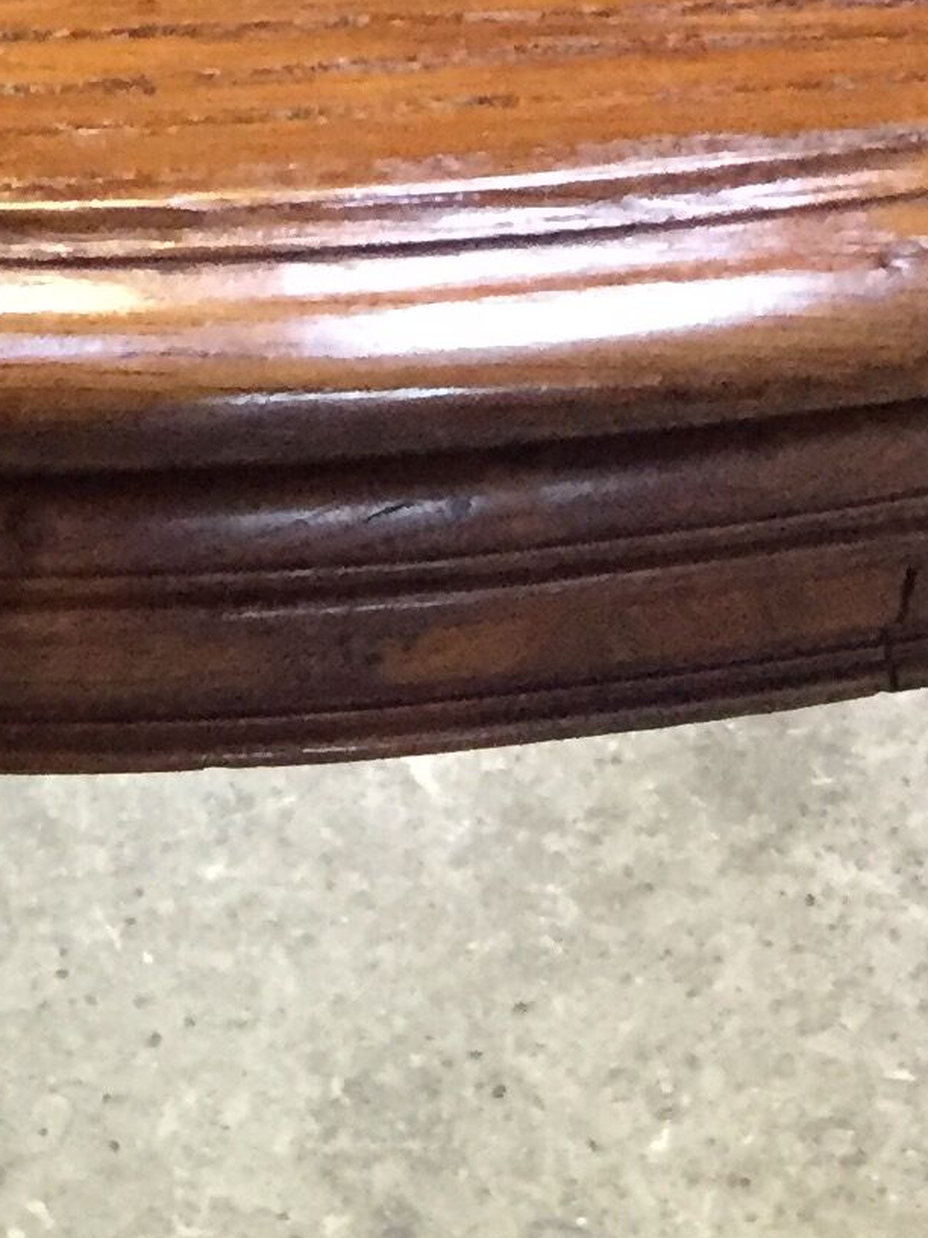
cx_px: -226
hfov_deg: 12.4
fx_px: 4146
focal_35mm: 116
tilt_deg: -51.3
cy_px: 1548
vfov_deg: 16.2
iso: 320
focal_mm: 4.15
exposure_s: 1/17
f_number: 2.2
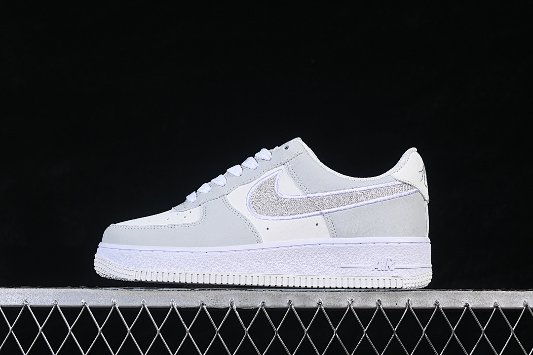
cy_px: 178
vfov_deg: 18.2
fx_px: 1110
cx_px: 266
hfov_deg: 27.0
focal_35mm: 75
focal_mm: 50
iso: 160
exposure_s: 1/80
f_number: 8
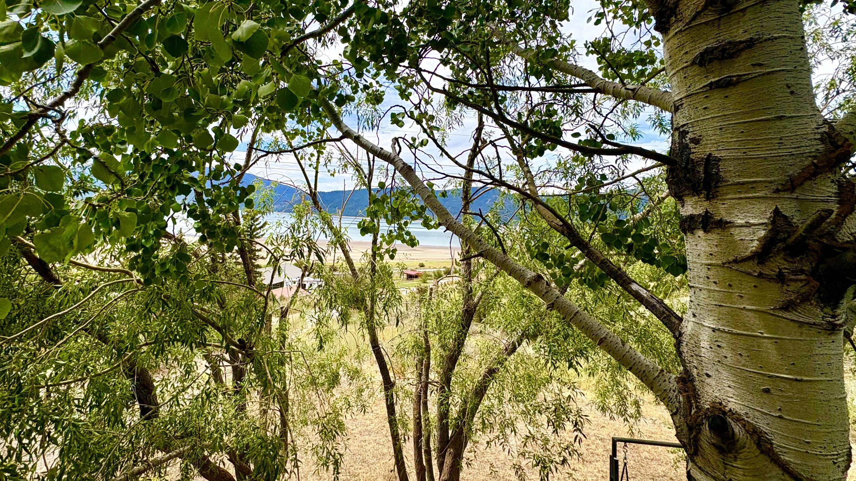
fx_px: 386
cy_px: 211
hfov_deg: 95.6
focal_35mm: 17
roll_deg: -2.3
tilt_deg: +0.5
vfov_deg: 63.7
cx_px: 384
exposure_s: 1/1789
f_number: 2.2
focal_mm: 2.22
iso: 50
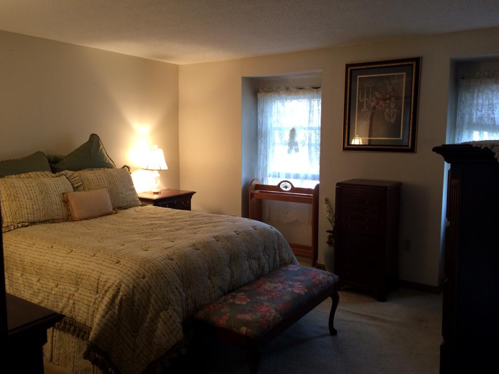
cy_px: 187
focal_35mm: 29
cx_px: 250
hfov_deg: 61.7
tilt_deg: -7.4
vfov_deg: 48.2
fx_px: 418
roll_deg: +1.0
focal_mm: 4.15
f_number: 2.2
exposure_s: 1/30
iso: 80
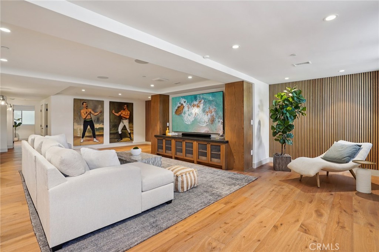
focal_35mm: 16
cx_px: 190
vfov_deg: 73.7
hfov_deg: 96.8
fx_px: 168
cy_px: 126
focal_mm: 16
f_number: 8
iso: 400
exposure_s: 1/5
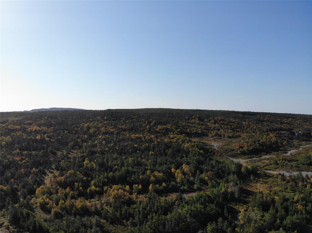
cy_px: 116
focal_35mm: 24
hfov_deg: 71.6
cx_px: 156
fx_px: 216
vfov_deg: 56.8
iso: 100
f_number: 2.8
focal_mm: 4.5
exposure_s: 1/1433
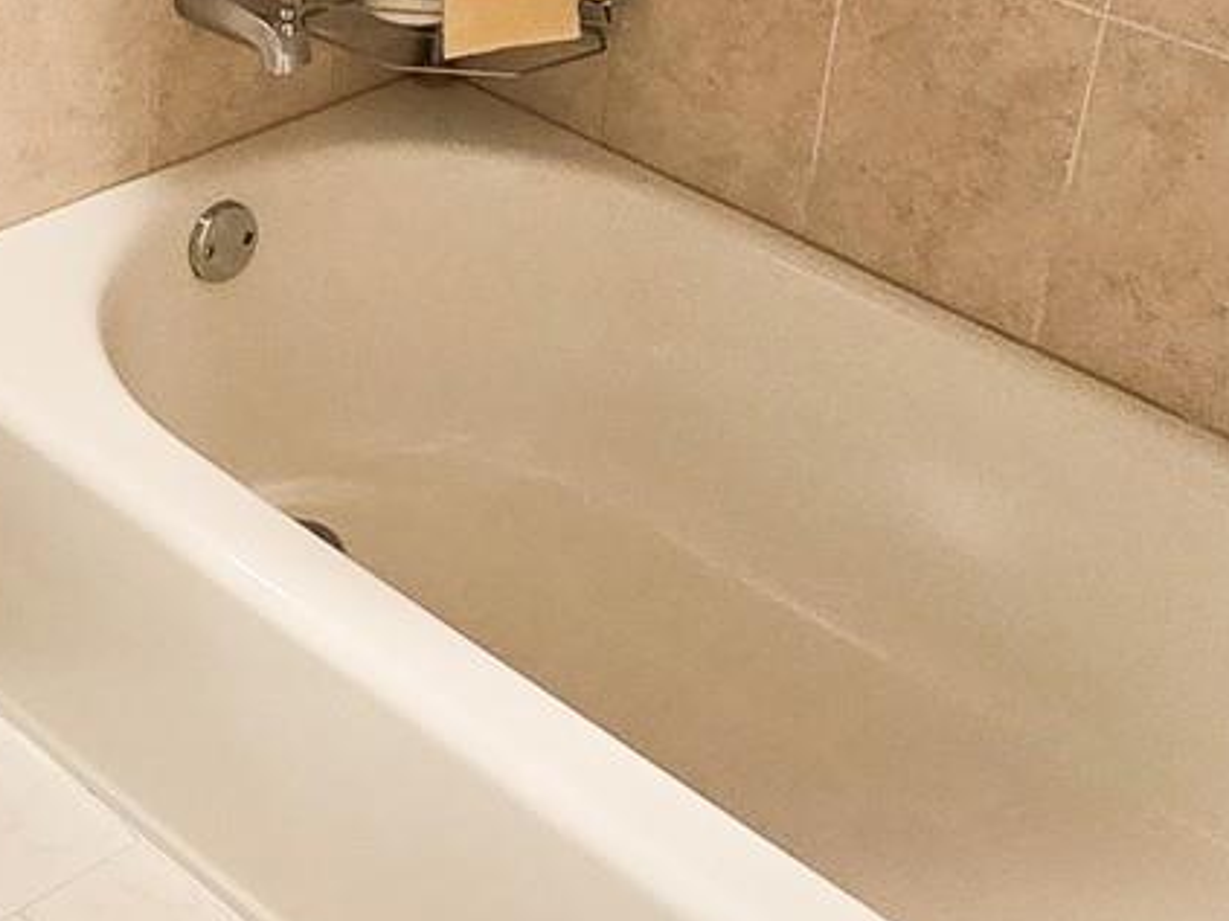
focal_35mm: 63
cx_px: 49
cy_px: 20
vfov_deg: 22.5
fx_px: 2236
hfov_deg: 29.1
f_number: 2.2
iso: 250
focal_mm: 2.2
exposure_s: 1/60
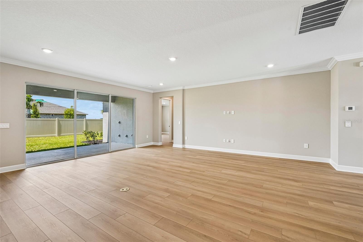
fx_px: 141
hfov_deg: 104.3
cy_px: 121
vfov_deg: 81.2
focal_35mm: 14
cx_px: 182
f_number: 8
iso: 400
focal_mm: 14
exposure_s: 1/125
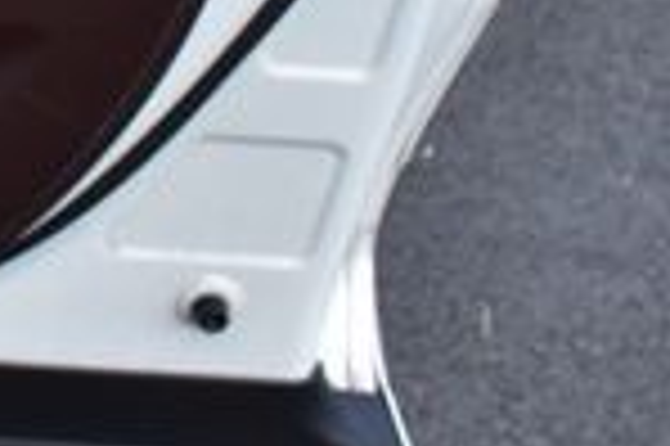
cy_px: -464
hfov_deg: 14.9
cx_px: -616
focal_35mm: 116
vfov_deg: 10.7
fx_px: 2156
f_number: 7.1
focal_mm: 18
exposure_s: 1/40
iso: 400
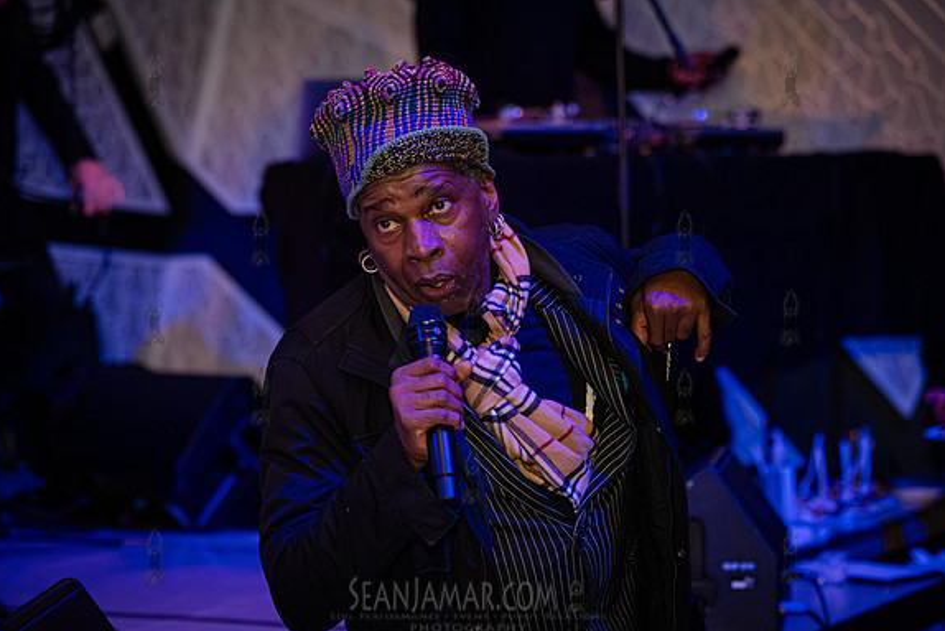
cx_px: 471
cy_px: 316
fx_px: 2783
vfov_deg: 12.9
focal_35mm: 106
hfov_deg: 19.3
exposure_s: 1/400
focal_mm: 105
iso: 10000
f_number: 3.5
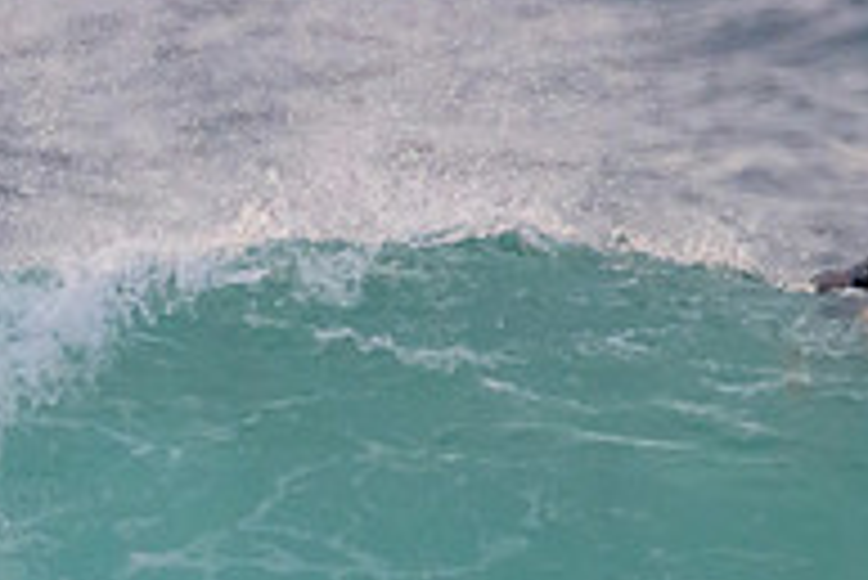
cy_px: 695
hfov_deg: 0.9
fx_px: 57884
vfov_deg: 0.6
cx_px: -148
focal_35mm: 2399
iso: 9000
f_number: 11
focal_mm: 800
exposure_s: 1/1600
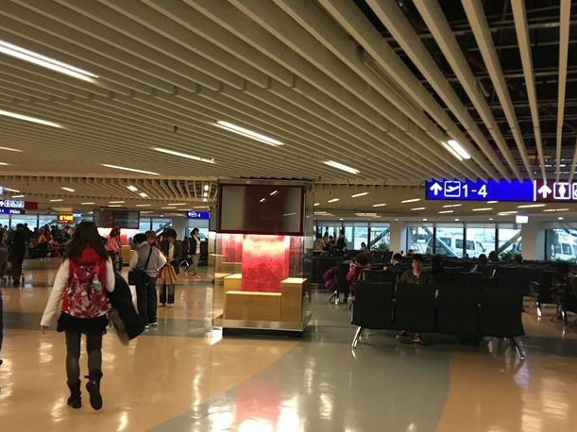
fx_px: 633
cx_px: 280
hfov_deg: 49.0
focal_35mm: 38
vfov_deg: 37.7
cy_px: 213
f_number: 2.2
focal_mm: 4.15
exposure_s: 1/15
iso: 80
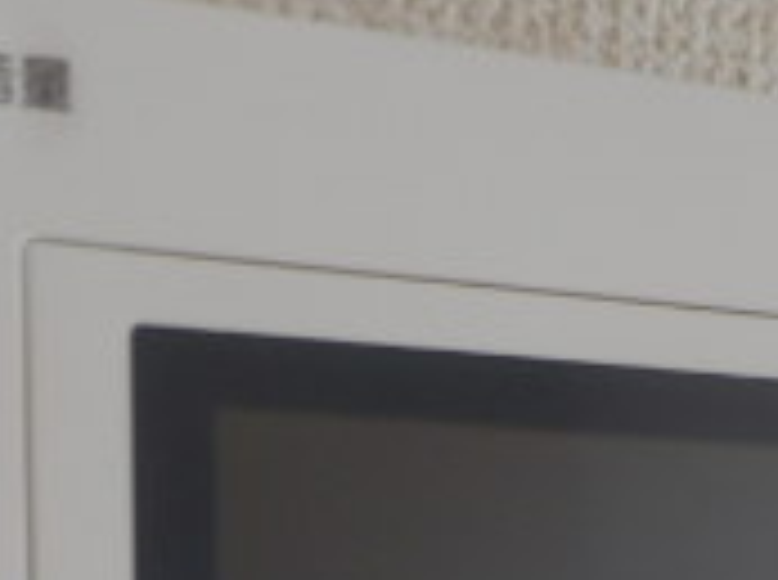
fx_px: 1996
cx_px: 423
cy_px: 967
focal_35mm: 89
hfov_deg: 22.0
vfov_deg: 14.9
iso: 125
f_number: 3
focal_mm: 4.2
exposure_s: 1/30
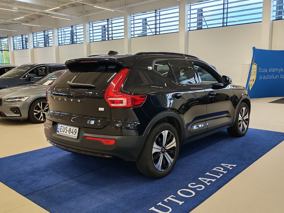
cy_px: 106
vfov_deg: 41.8
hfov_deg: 54.0
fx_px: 279
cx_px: 142
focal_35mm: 34
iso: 125
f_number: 1.9
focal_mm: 6.12
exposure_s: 1/100
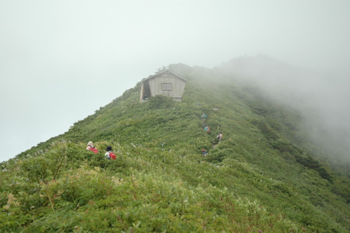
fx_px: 729
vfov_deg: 18.2
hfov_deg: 27.0
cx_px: 175
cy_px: 116
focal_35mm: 75
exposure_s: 1/1250
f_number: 4.5
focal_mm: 50
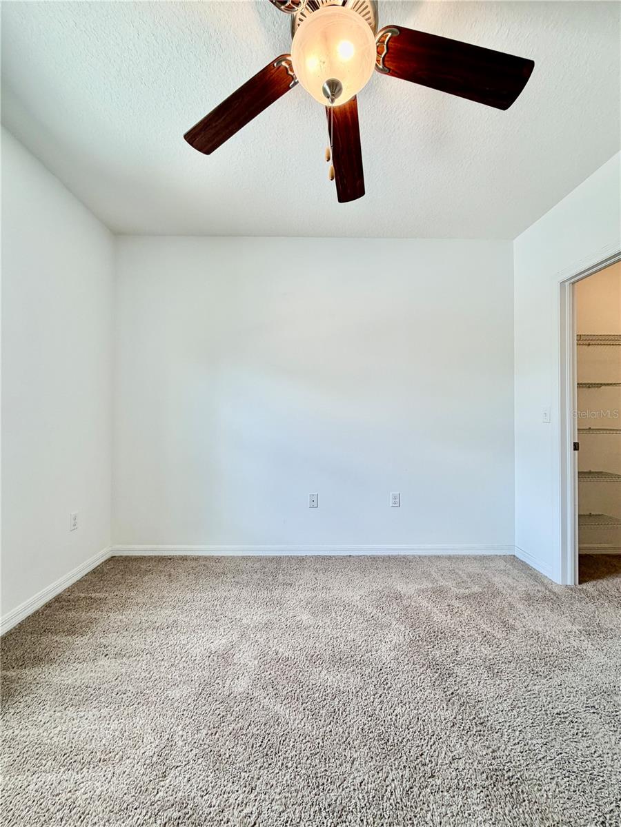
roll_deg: -0.5
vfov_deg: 102.1
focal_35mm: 14
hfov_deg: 85.7
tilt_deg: +1.2
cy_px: 414
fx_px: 335
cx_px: 310
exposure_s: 1/120
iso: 100
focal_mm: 2.22
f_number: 2.2
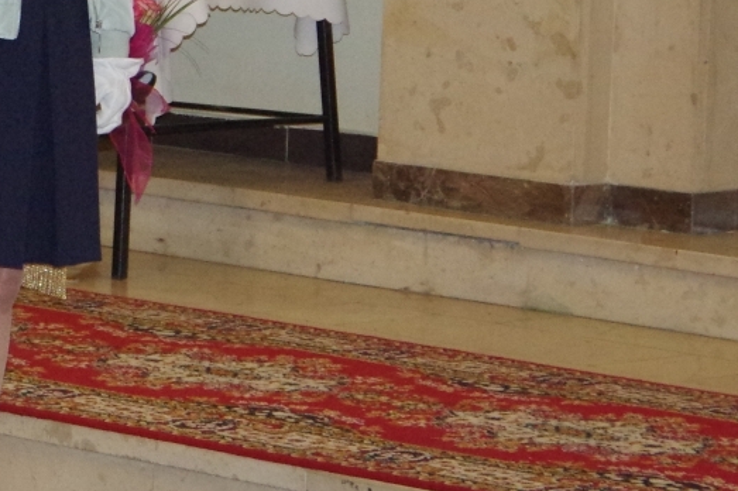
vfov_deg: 5.5
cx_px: -230
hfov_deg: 8.2
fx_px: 5081
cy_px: -18
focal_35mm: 248
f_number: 4.5
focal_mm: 48
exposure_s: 1/100
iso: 3200
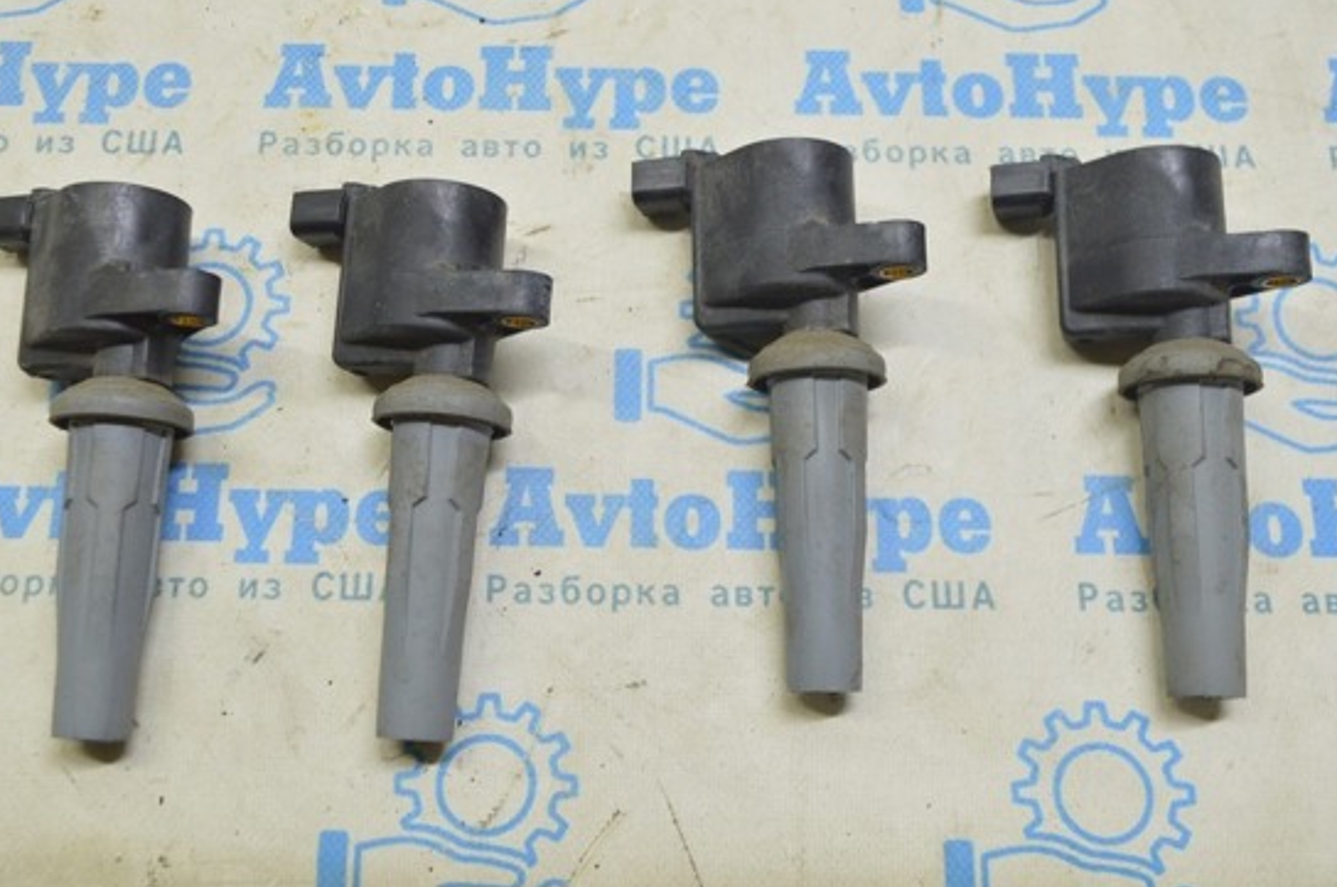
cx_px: 590
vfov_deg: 32.8
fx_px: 1505
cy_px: 392
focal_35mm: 41
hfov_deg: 47.8
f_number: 5.6
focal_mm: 23
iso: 400
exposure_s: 1/20
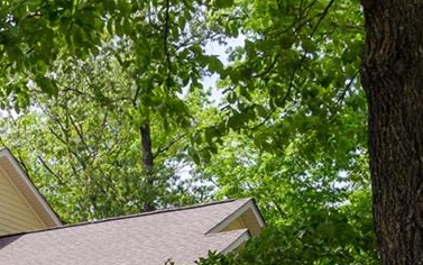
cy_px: 369
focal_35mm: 91
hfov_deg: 21.2
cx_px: -84
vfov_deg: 13.7
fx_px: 1050
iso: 400
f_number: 10
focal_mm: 22
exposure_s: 1/320
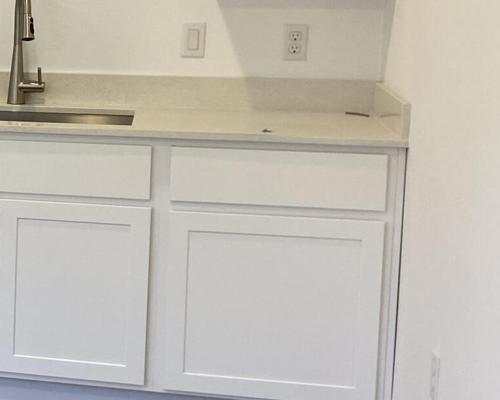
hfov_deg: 17.0
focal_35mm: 99
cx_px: -312
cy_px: 144
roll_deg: +0.7
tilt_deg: -8.9
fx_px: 1465
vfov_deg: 15.5
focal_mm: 4.25
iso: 64
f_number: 1.8
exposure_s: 1/60
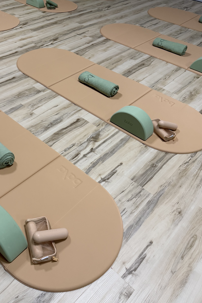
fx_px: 253
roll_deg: -2.7
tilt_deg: -43.5
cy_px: 140
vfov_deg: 61.9
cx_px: 71
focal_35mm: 30
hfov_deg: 43.1
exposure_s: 1/60
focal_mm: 6.76
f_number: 1.78
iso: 320
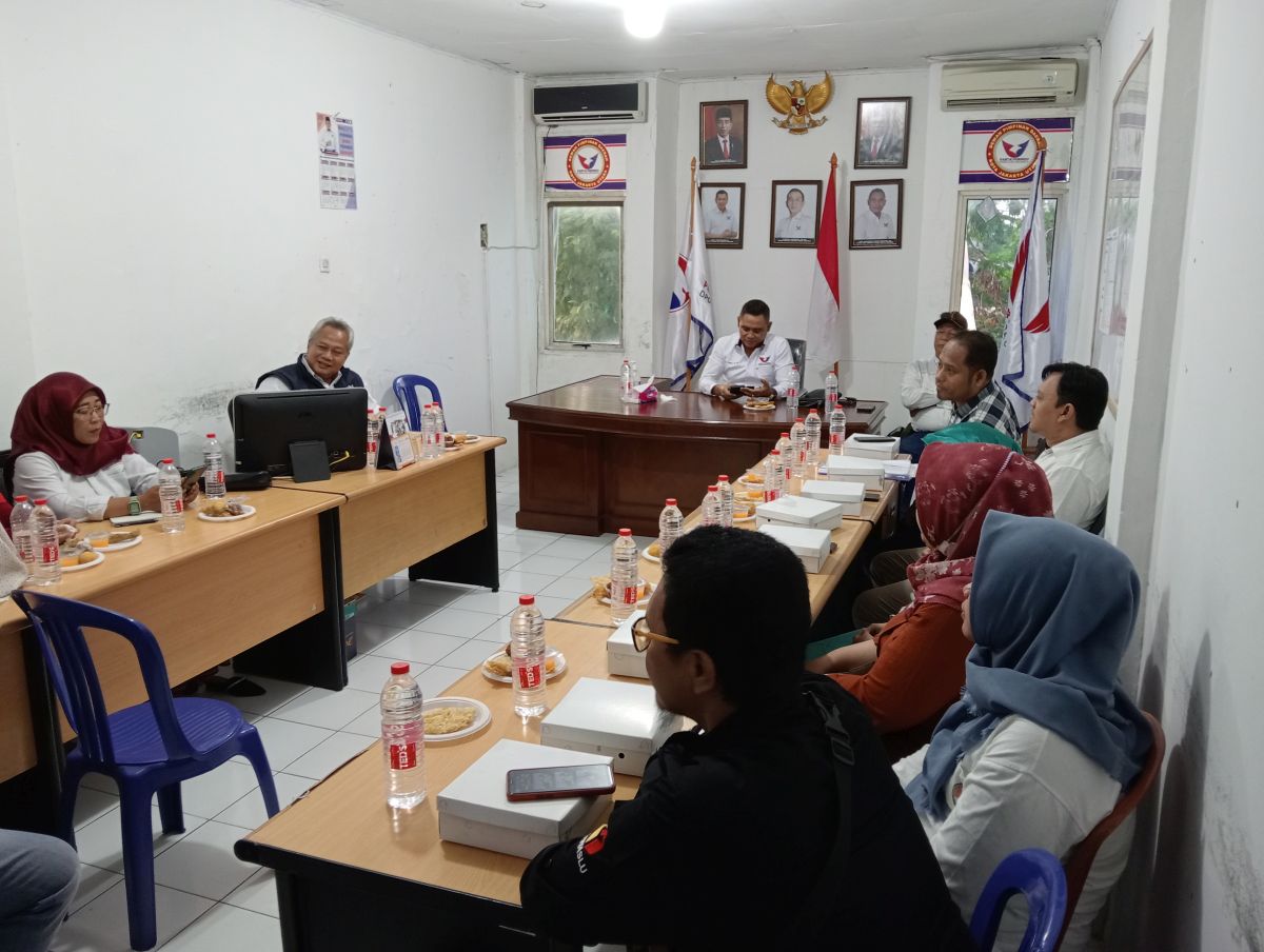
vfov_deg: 49.9
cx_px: 632
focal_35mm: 28
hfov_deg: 63.4
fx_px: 1024
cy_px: 476
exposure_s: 1/33.3
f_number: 1.8
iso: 466
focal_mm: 3.98
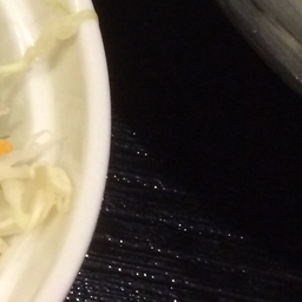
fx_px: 1184
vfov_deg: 14.0
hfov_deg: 13.3
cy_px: -86
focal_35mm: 120
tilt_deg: -63.4
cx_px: -215
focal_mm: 4.15
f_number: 2.2
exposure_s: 1/30
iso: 320
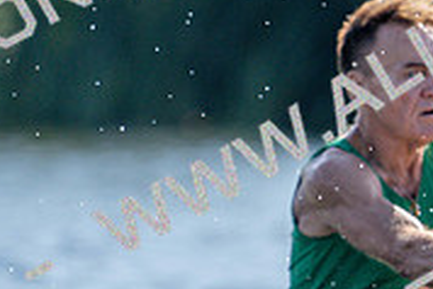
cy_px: 259
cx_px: 394
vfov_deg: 0.9
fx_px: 18405
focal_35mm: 1529
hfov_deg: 1.3
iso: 320
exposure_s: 1/1600
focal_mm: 470
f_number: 6.3
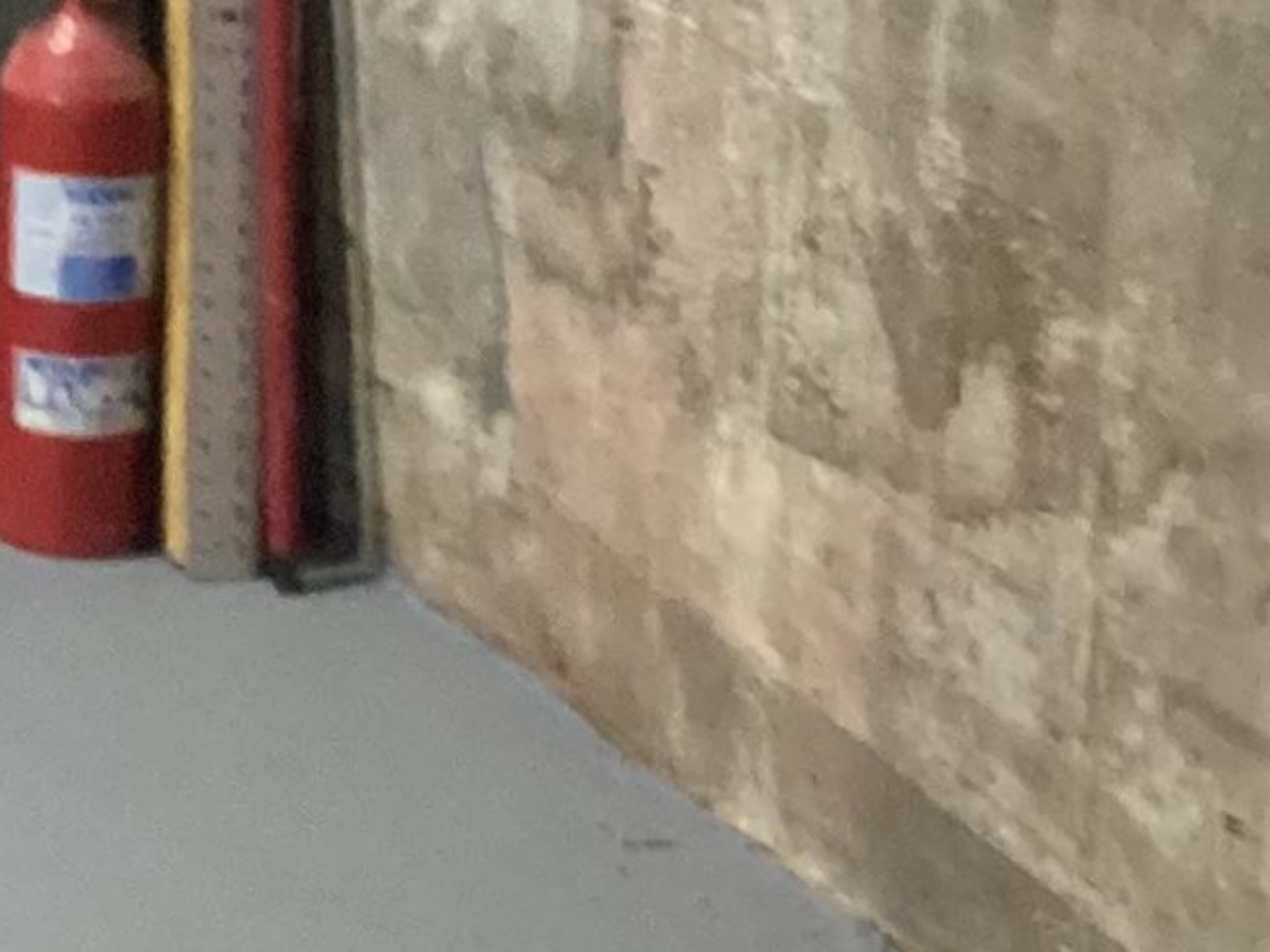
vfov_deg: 9.8
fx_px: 5393
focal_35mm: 147
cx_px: -1413
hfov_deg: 11.8
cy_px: -376
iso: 500
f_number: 2.4
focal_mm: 3.3
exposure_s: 1/30
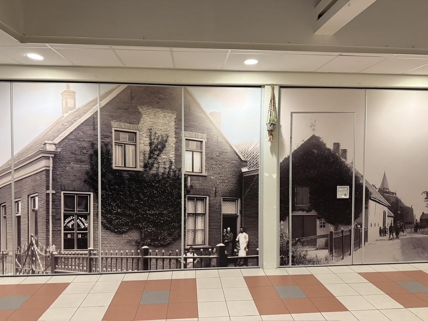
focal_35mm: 24
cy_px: 160
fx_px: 297
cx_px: 214
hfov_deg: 71.6
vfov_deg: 56.8
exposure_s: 1/50
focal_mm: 6.76
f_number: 1.78
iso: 640
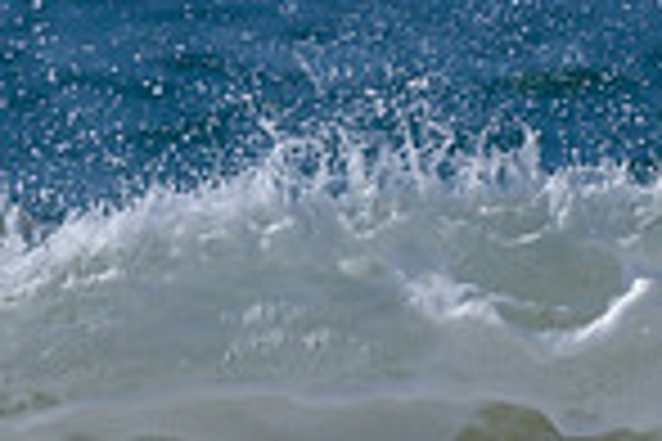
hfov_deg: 0.5
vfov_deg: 0.3
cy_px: 731
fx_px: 79452
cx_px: 564
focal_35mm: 4321
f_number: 6.3
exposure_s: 1/2000
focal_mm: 800
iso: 200
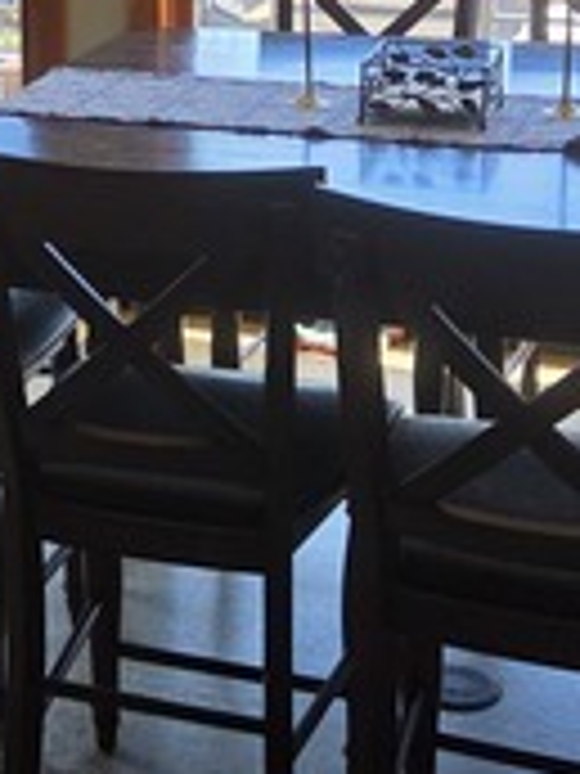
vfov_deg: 21.6
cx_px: -22
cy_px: 119
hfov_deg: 16.2
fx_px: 1988
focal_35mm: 89
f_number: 1.8
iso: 25
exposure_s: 1/178
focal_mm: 5.4
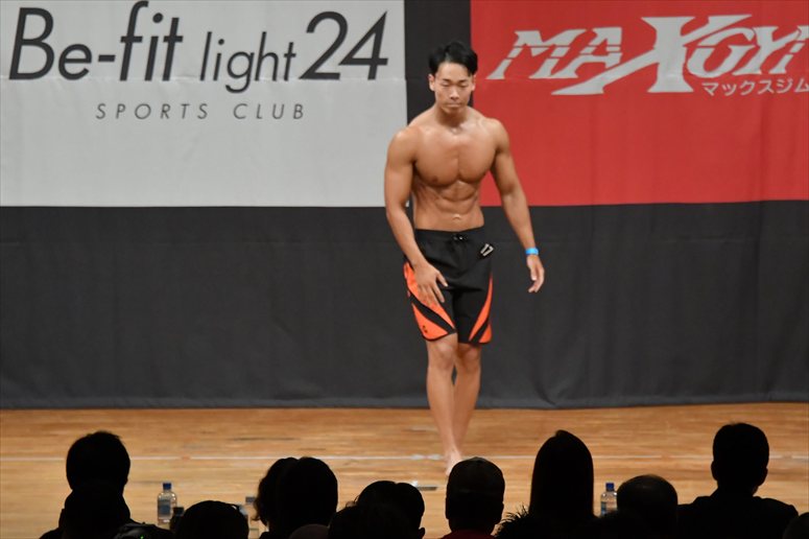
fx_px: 5728
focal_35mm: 255
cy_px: 270
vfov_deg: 5.4
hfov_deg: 8.1
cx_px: 404
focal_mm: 170
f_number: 5.6
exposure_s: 1/400
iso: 6400
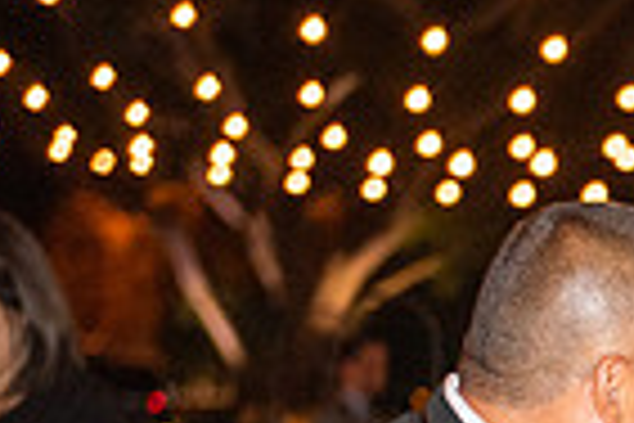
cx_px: 1205
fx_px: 4790
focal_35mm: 272
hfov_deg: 7.3
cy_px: 830
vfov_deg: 5.0
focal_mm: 66
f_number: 2.8
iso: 1250
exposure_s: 1/125
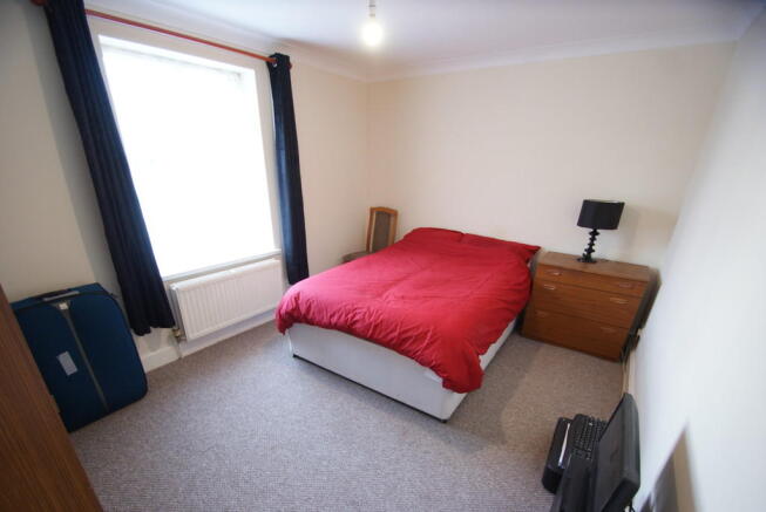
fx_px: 320
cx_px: 383
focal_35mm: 15
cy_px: 256
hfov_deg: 100.3
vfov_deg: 77.5
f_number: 3.5
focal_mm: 10
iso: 400
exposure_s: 1/30
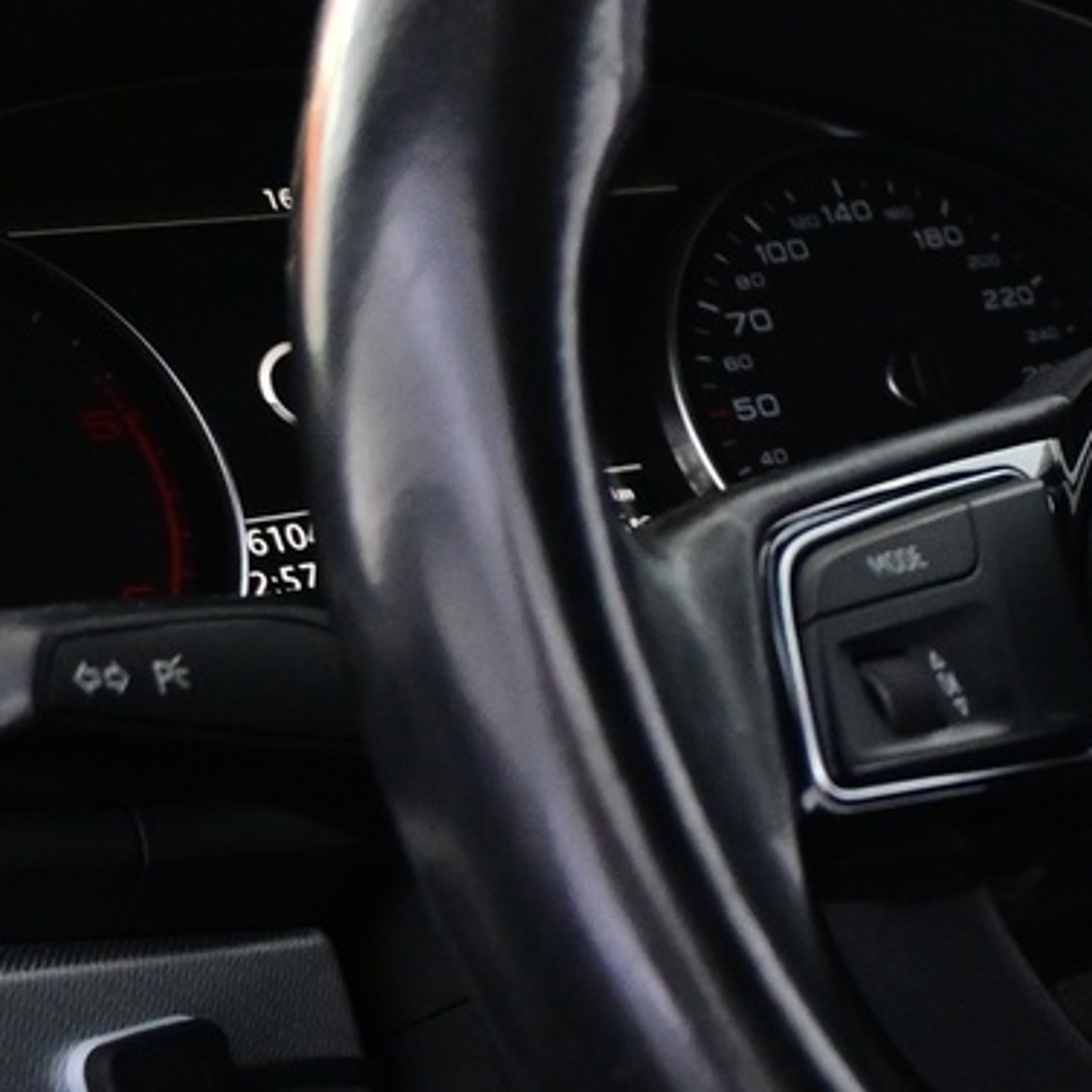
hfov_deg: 13.7
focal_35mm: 107
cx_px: 2230
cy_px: 811
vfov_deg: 16.2
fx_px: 3816
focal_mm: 19.5
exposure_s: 1/30
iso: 2000
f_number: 3.8
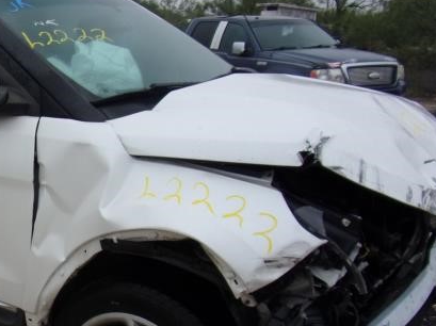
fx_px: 591
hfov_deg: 37.6
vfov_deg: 30.6
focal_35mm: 47
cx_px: 38
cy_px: 219
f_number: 3.3
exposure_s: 1/200
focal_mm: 4.3
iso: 80
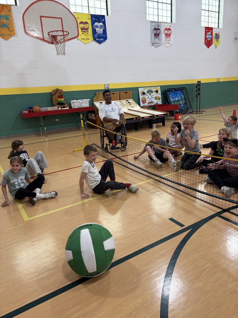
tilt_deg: -15.3
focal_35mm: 26
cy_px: 159
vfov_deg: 67.3
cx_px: 119
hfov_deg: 53.1
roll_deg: +3.8
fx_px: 238
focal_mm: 5.96
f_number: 1.6
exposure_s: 1/122
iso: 125
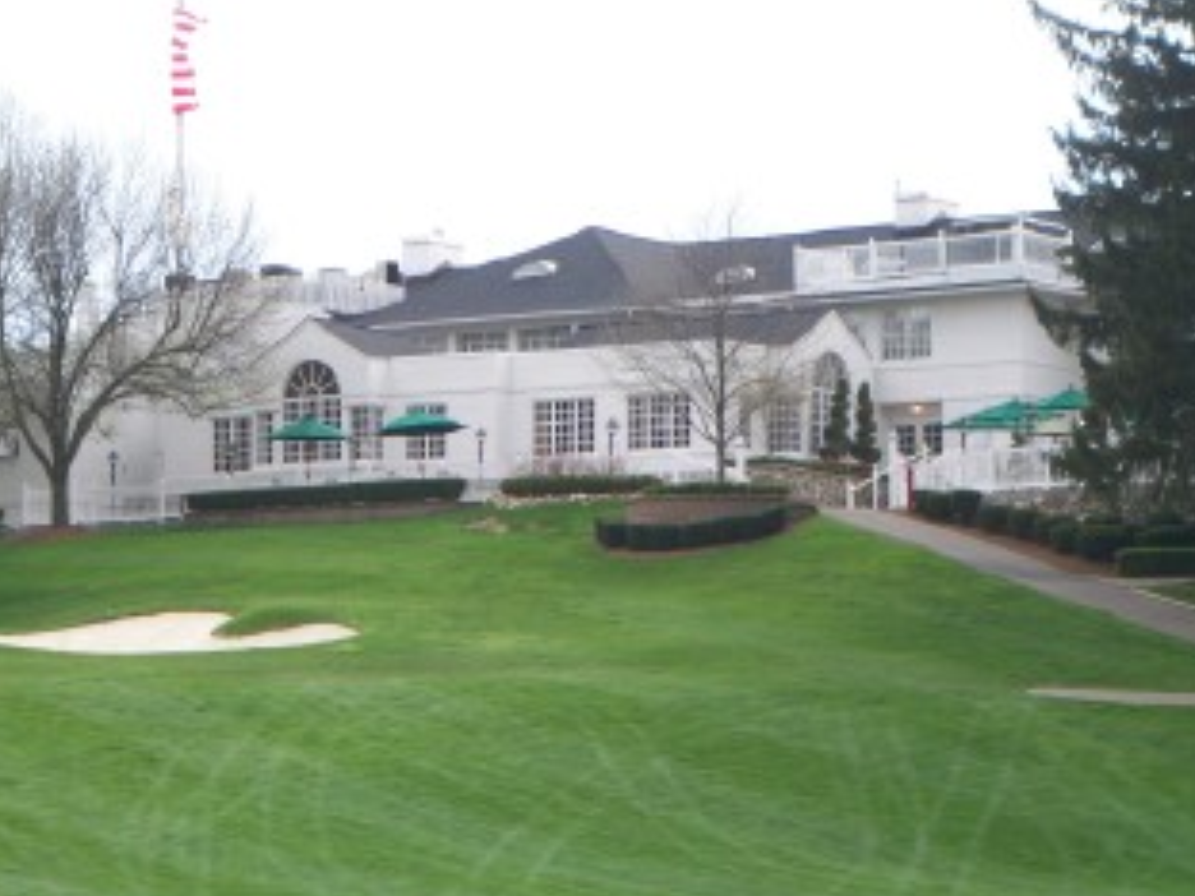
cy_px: 471
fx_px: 5178
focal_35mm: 150
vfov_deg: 9.9
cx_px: 517
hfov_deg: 13.2
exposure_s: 1/125
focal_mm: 19.2
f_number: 4.4
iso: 80
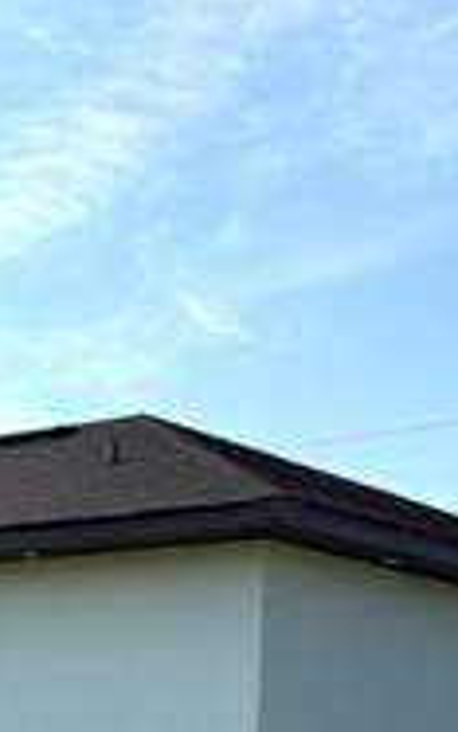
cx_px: -388
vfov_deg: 18.8
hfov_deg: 11.1
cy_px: 665
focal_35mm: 109
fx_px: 2175
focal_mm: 6.76
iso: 80
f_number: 1.78
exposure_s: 1/14286
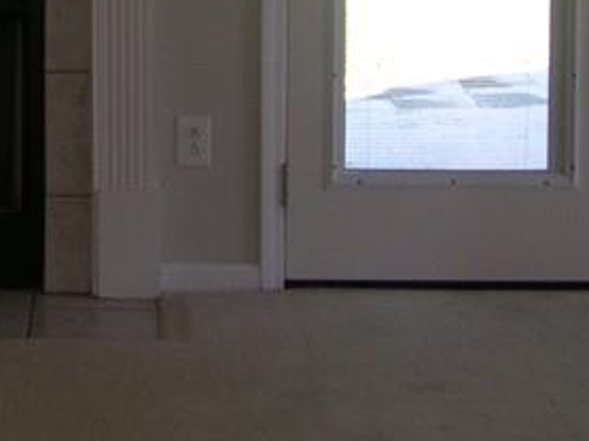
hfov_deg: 13.5
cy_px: -163
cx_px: -233
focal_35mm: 140
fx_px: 2380
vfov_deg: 10.3
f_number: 2.8
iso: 100
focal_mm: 8
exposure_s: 1/47.7
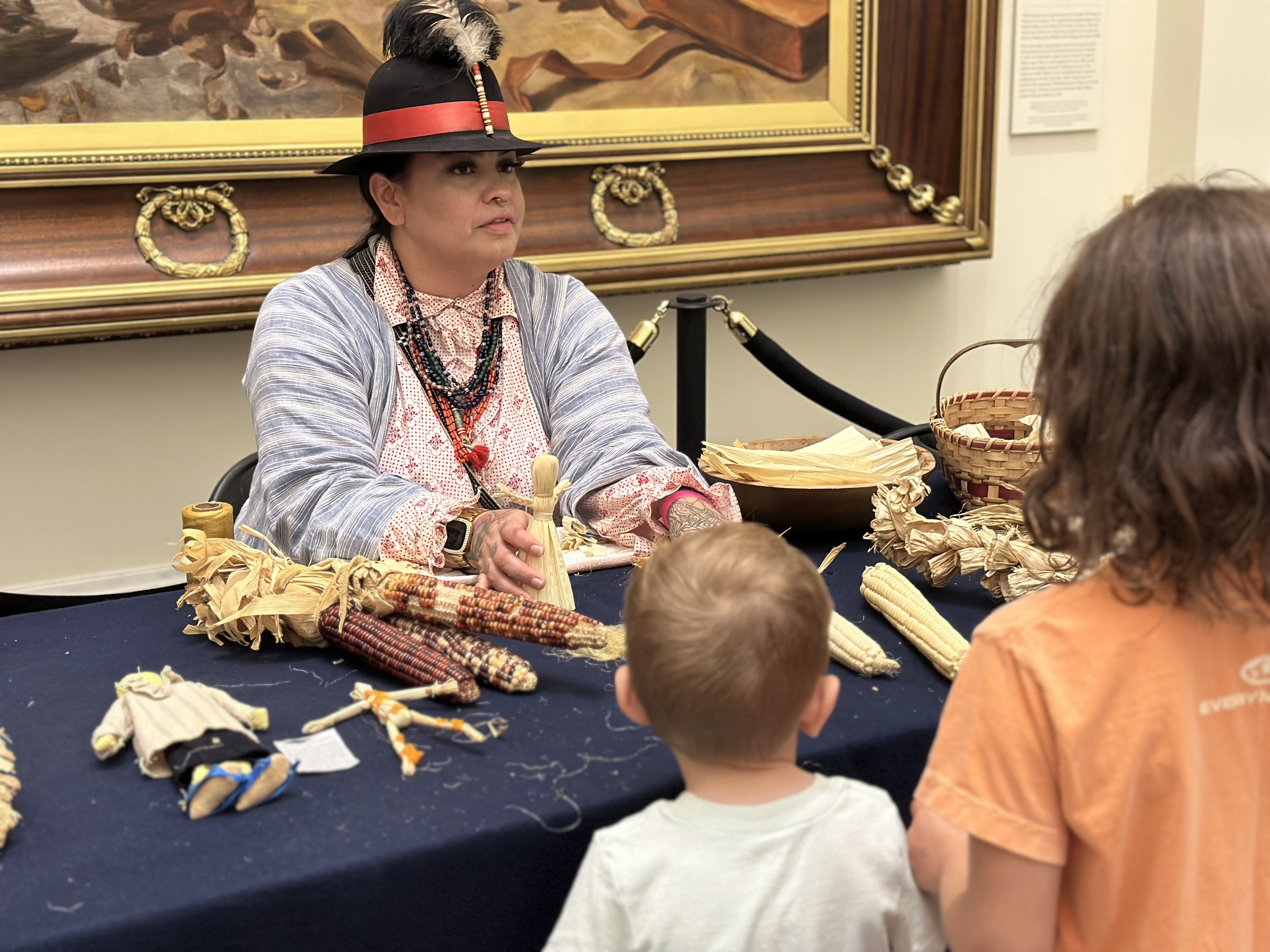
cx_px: 635
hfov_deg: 39.7
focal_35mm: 48
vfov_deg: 30.3
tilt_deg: -13.3
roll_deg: +1.5
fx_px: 1761
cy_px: 476
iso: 320
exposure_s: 1/42
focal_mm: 6.86
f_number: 1.78
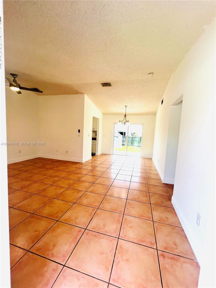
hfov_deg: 89.9
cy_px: 144
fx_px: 108
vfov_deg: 106.2
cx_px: 108
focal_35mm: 13
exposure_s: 1/146
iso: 32
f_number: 1.8
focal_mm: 1.57
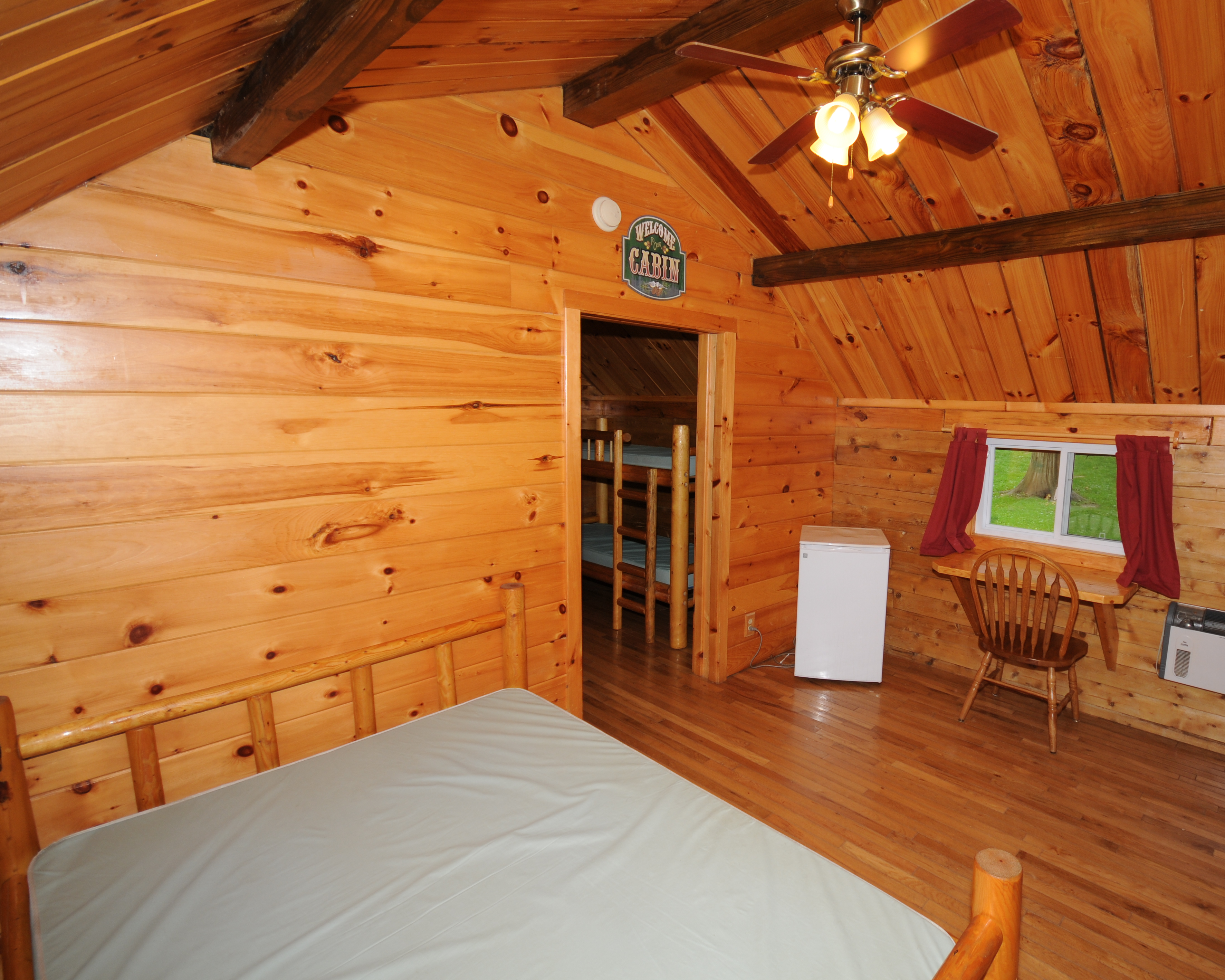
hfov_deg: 88.6
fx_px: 616
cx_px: 730
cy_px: 490
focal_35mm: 17
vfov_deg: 77.0
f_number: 5
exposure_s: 1/60
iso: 200
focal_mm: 10
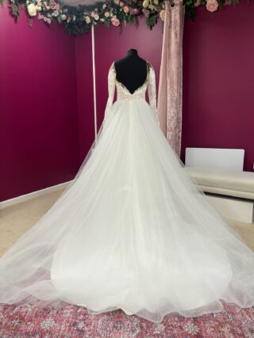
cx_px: 127
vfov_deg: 67.3
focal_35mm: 26
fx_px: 254
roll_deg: +0.9
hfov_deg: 53.0
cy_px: 169
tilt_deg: -9.4
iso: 80
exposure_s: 1/100
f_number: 1.6
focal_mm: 5.1
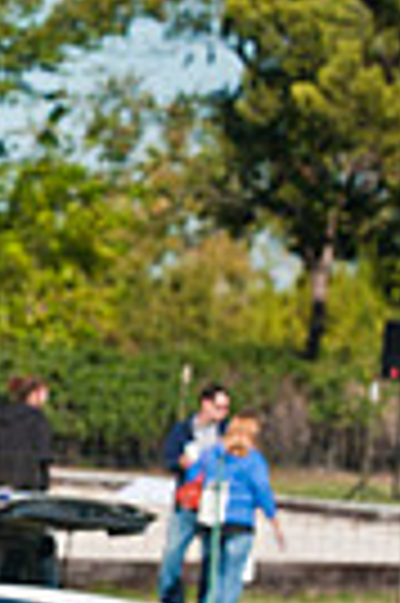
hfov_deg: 2.4
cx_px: -267
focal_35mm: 563
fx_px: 9407
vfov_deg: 3.7
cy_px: 558
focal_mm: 112
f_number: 5.6
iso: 400
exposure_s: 1/2500
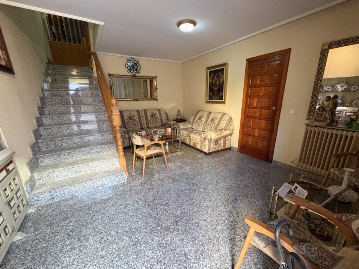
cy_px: 141
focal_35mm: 15
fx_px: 156
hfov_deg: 98.2
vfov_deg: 81.7
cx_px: 182
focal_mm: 2.22
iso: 640
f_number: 2.2
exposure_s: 1/50
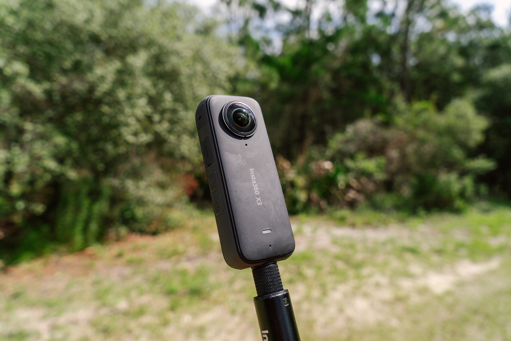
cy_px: 170
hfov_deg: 69.4
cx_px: 256
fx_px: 369
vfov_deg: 49.5
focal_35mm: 26
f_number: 5.6
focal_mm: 26
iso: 200
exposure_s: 1/800
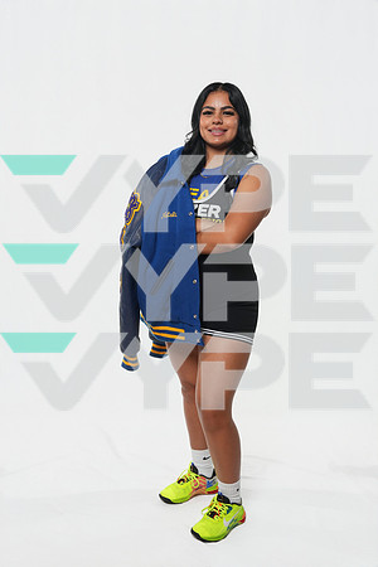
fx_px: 720
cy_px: 284
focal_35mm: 46
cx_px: 189
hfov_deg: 29.4
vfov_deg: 43.0
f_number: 8
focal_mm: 45.7
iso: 500
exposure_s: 1/125
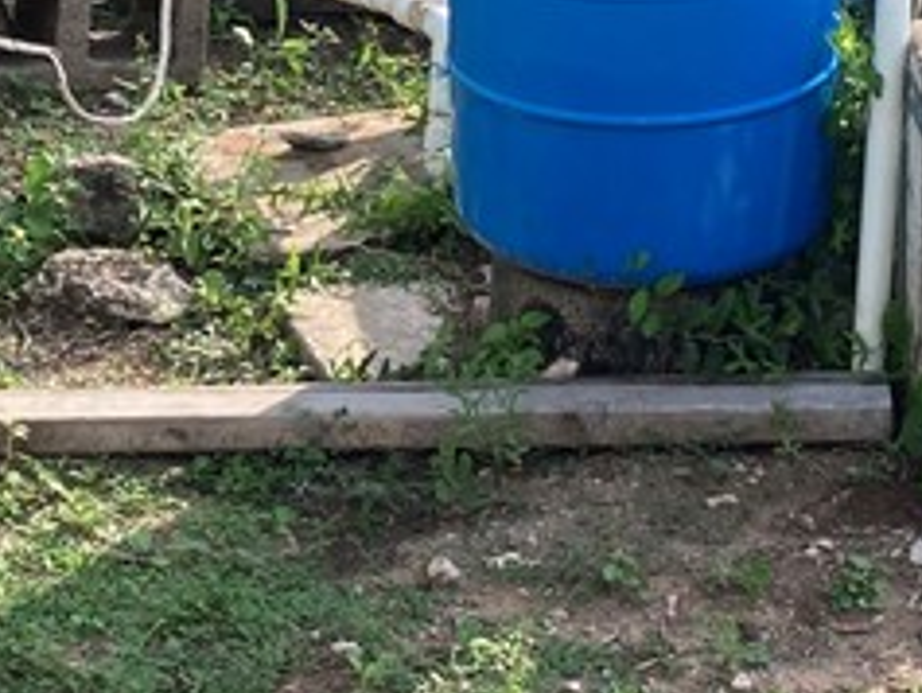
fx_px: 3224
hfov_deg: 16.3
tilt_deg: -17.5
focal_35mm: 121
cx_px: 397
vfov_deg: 12.2
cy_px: 82
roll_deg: +2.9
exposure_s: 1/571
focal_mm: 3.99
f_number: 1.8
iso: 20
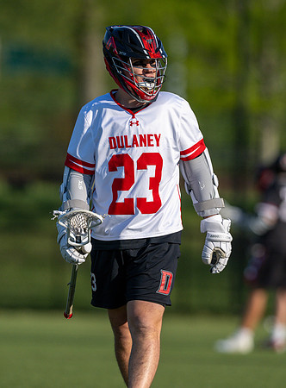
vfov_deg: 3.0
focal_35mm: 667
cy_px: 165
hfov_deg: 2.2
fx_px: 7421
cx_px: 164
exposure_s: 1/4000
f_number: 4
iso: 250
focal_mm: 400
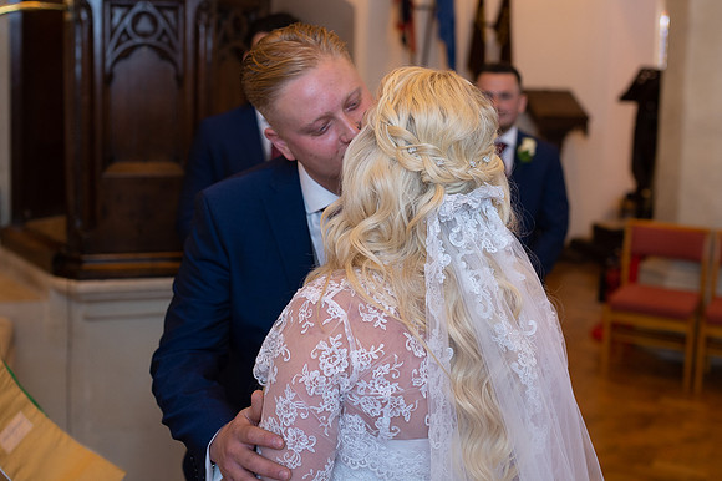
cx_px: 345
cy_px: 170
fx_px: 907
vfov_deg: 29.5
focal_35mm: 45
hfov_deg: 43.4
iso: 640
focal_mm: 35
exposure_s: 1/160
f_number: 2.8
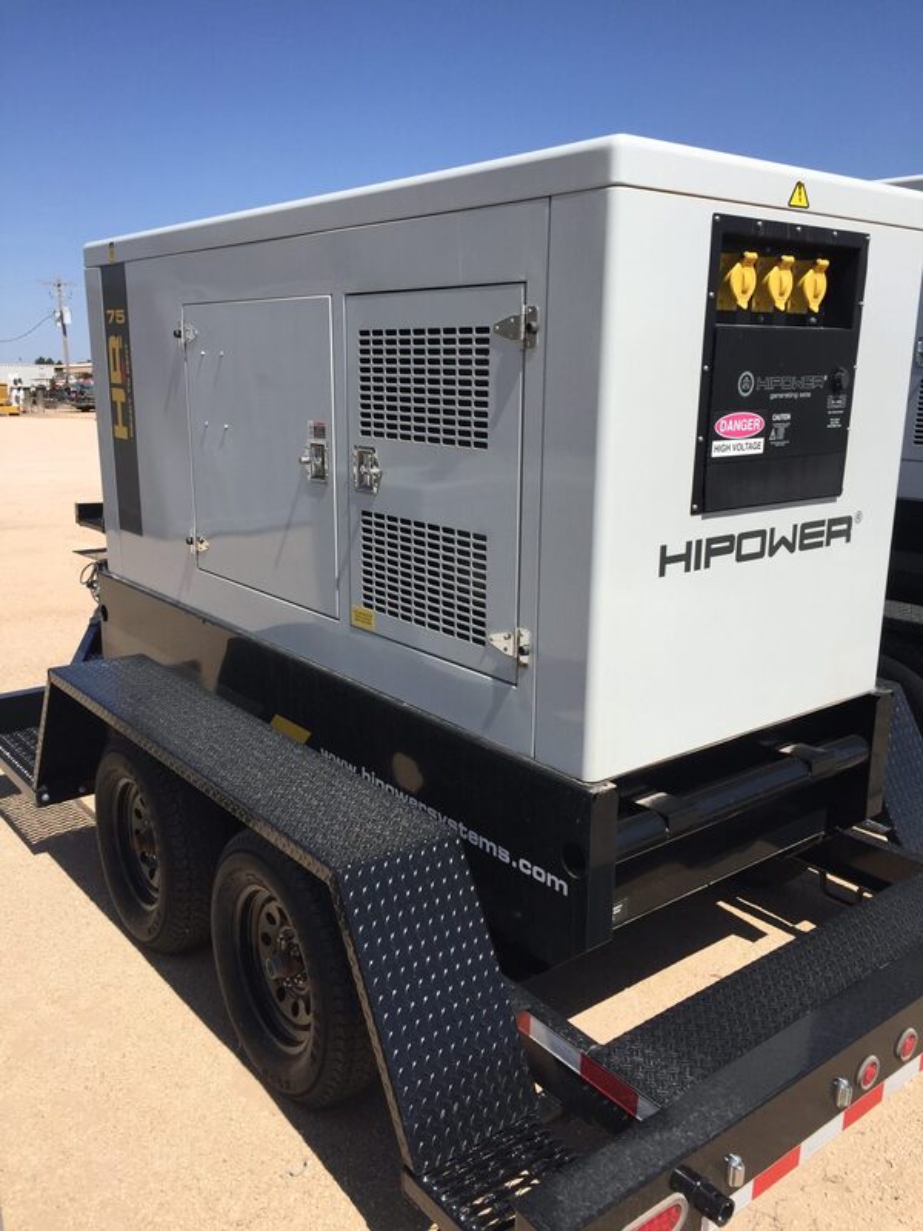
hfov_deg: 48.2
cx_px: 462
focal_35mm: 29
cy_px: 616
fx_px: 1031
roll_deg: -0.6
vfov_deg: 61.7
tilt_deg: -12.8
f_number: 2.2
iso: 32
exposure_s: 1/3049
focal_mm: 4.15
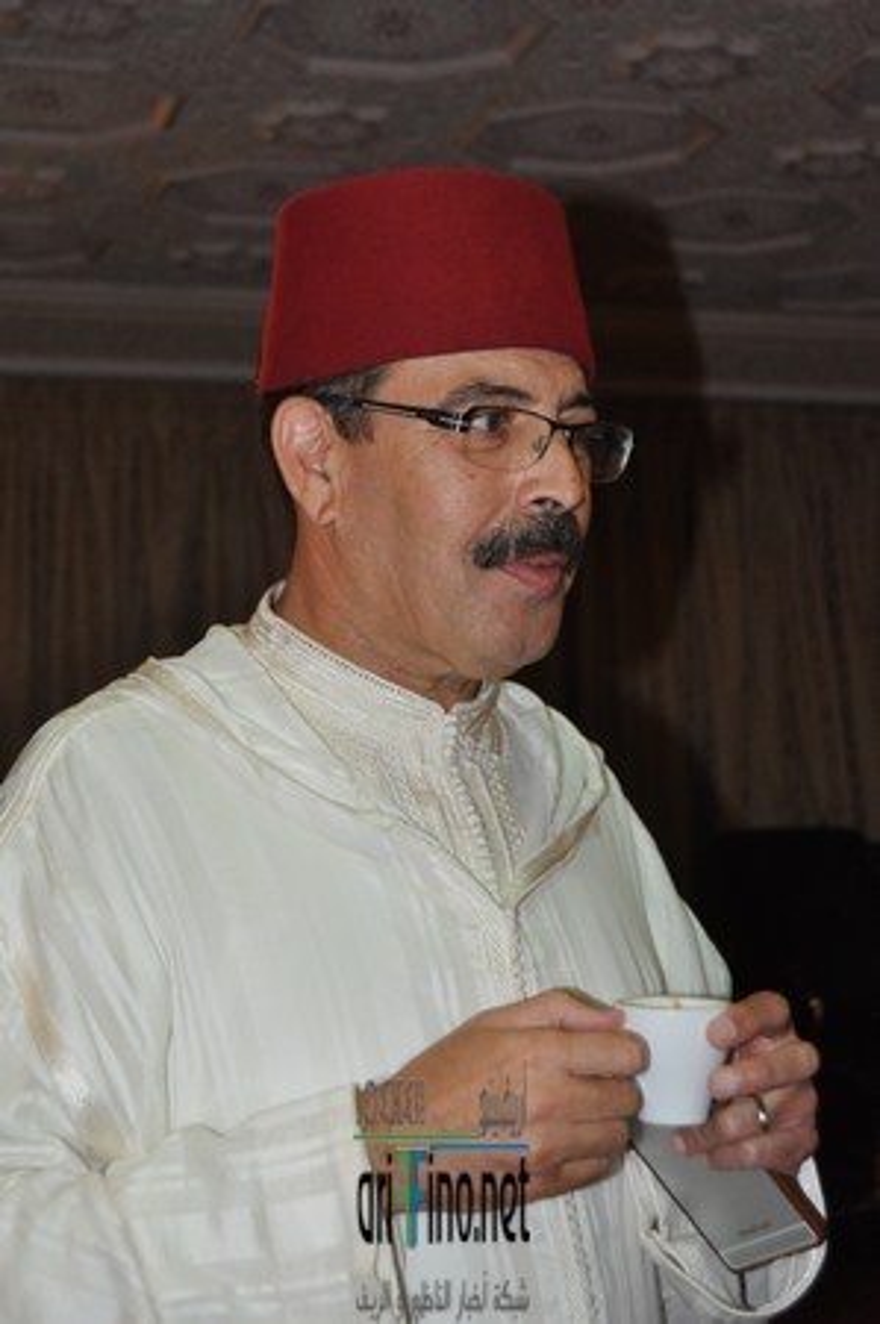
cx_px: 440
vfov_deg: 31.9
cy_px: 662
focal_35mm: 63
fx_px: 2315
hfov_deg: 21.5
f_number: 5
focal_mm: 42
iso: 800
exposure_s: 1/60
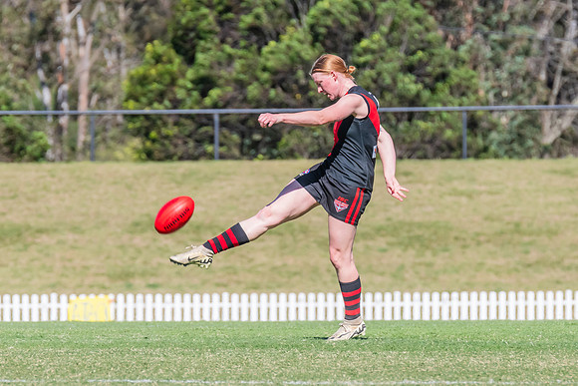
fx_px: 11491
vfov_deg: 1.9
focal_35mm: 716
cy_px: 193
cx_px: 346
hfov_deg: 2.9
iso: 800
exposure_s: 1/1250
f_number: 11
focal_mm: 420
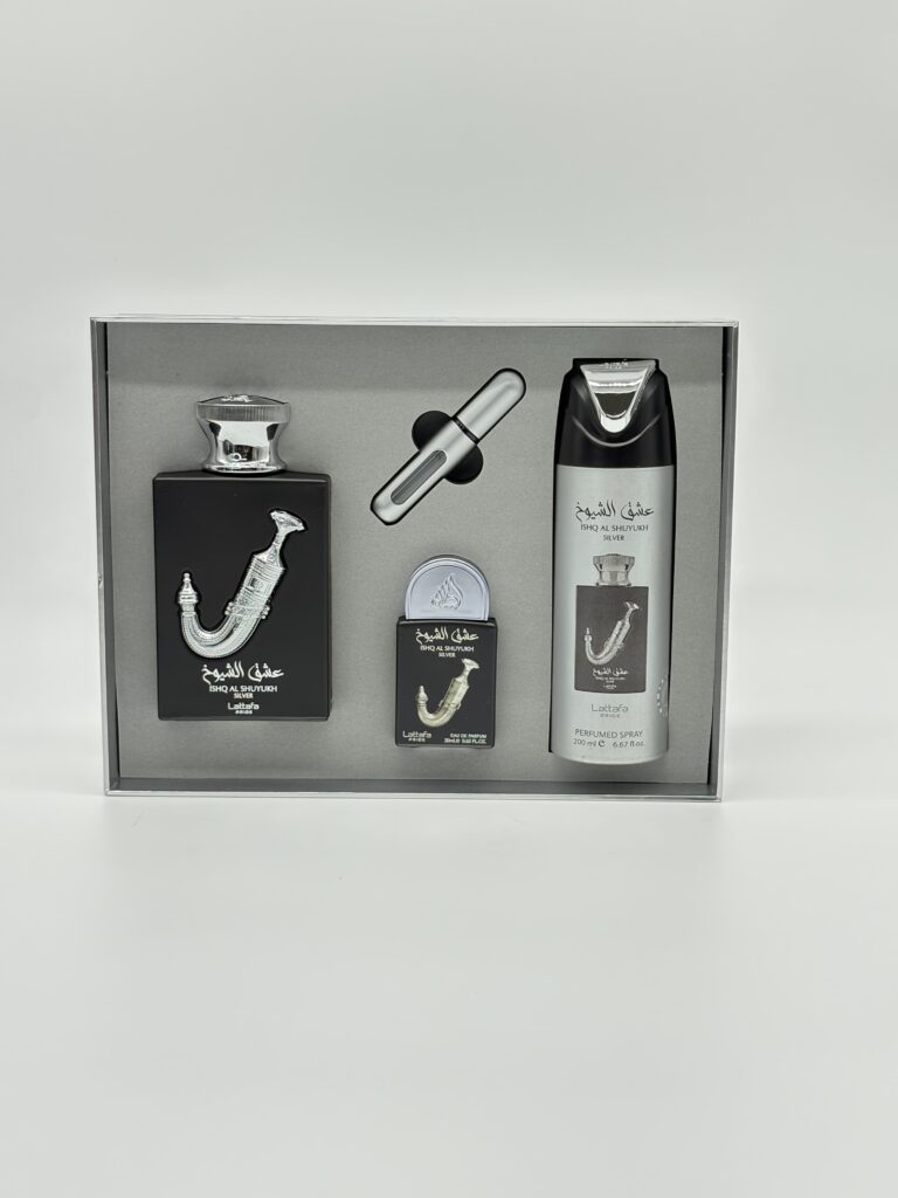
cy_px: 599
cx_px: 449
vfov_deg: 36.8
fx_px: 1799
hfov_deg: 28.0
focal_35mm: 52
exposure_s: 1/178
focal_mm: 5.96
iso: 40
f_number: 1.6
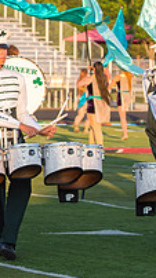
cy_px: 123
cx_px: -98
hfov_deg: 3.8
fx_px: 2334
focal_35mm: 316
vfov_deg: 6.8
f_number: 5
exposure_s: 1/640
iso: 250
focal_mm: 85
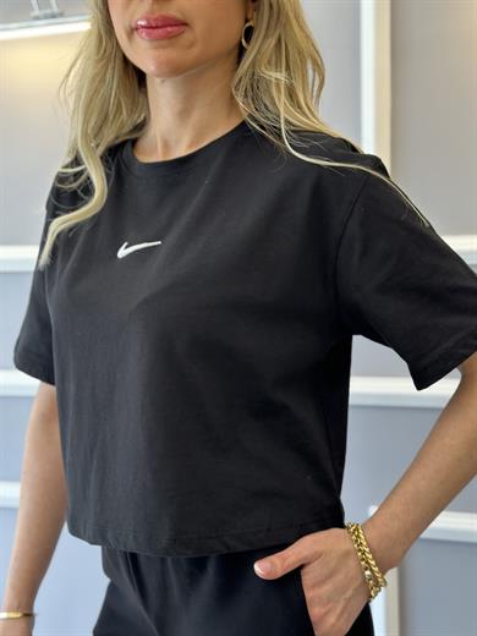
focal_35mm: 48
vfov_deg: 39.7
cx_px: 238
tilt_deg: -7.0
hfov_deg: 30.3
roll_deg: +1.6
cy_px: 318
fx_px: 882
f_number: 1.78
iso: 80
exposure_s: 1/100
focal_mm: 6.86
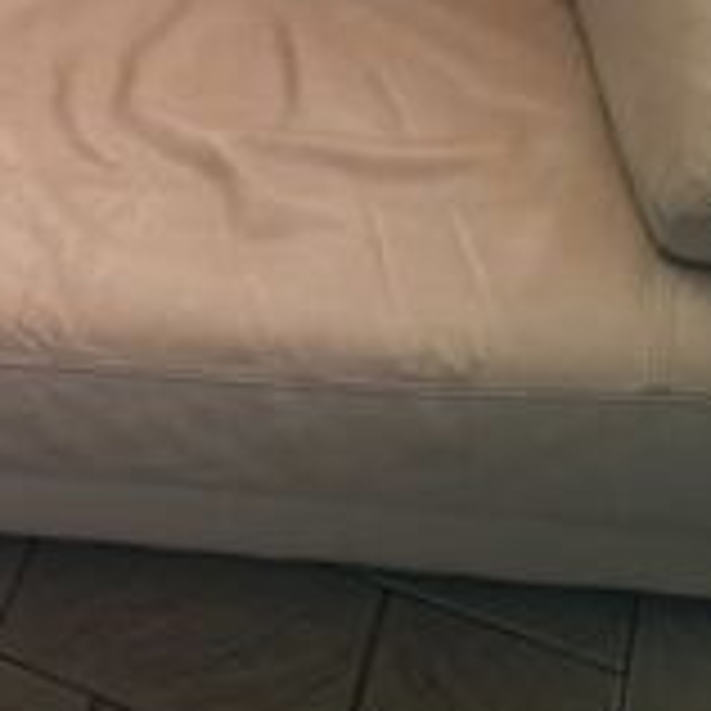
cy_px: -68
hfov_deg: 23.1
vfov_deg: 23.2
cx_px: -86
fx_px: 1627
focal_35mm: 70
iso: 500
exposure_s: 1/33
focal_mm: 3.98
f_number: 1.8
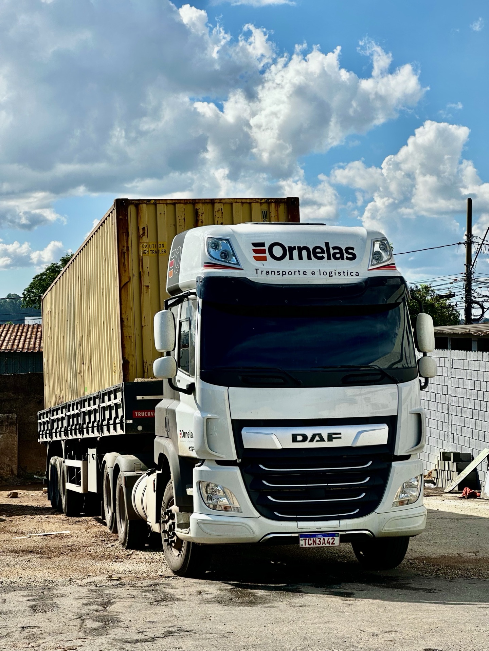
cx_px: 244
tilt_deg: +2.0
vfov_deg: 25.3
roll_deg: -0.6
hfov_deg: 19.1
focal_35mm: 77
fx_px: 1450
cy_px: 326
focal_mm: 9
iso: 32
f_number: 2.8
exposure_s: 1/1033
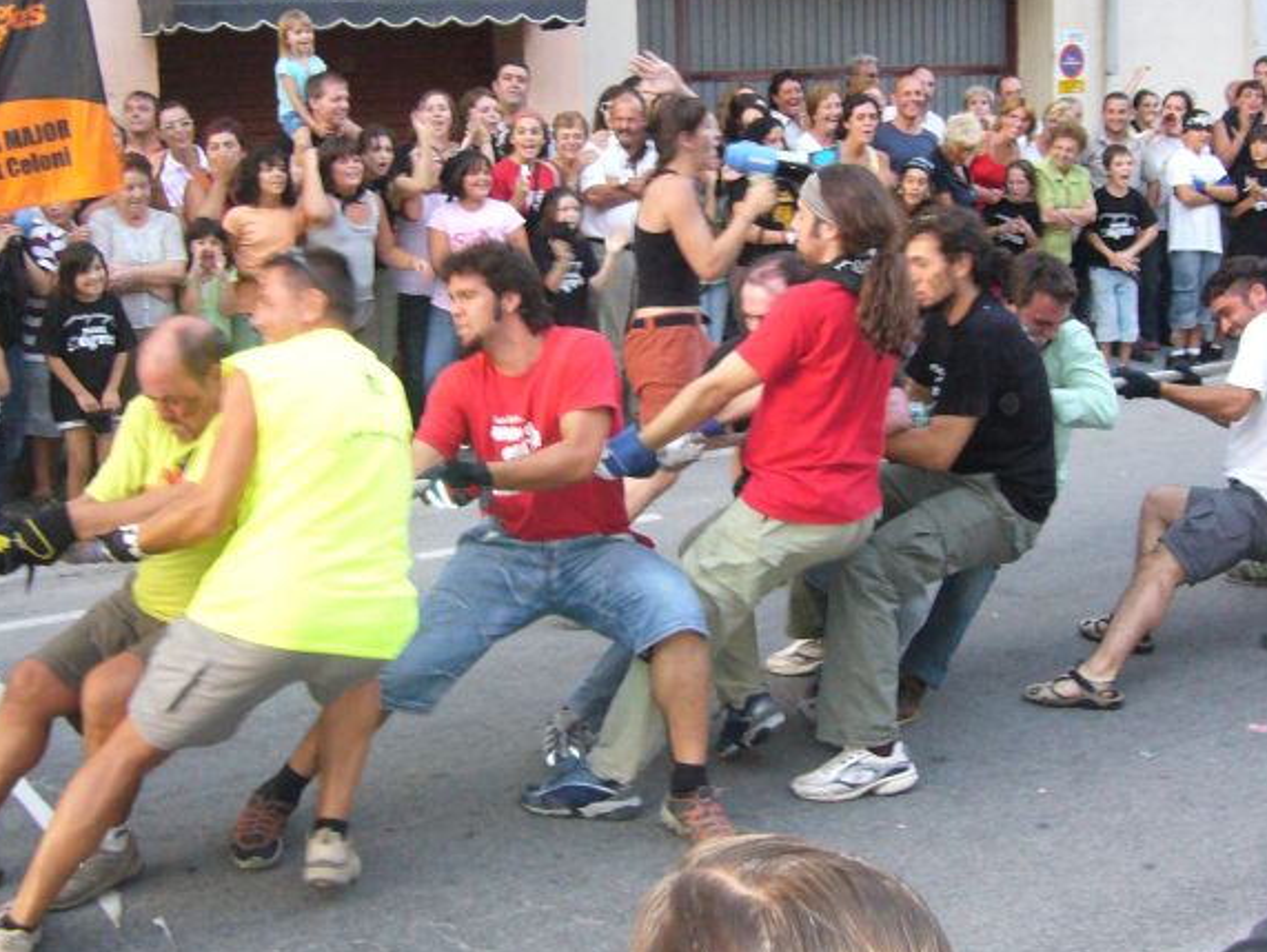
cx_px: 663
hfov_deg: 38.9
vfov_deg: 29.5
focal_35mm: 49
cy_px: 333
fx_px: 1795
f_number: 2.8
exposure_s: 1/60
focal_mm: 5.8
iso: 320
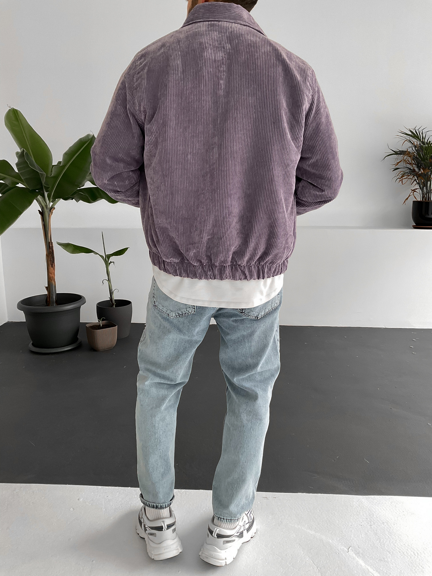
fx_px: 483
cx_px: 216
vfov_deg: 61.7
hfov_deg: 48.2
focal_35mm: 29
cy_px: 288
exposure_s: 1/75
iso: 64
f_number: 1.8
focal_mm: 3
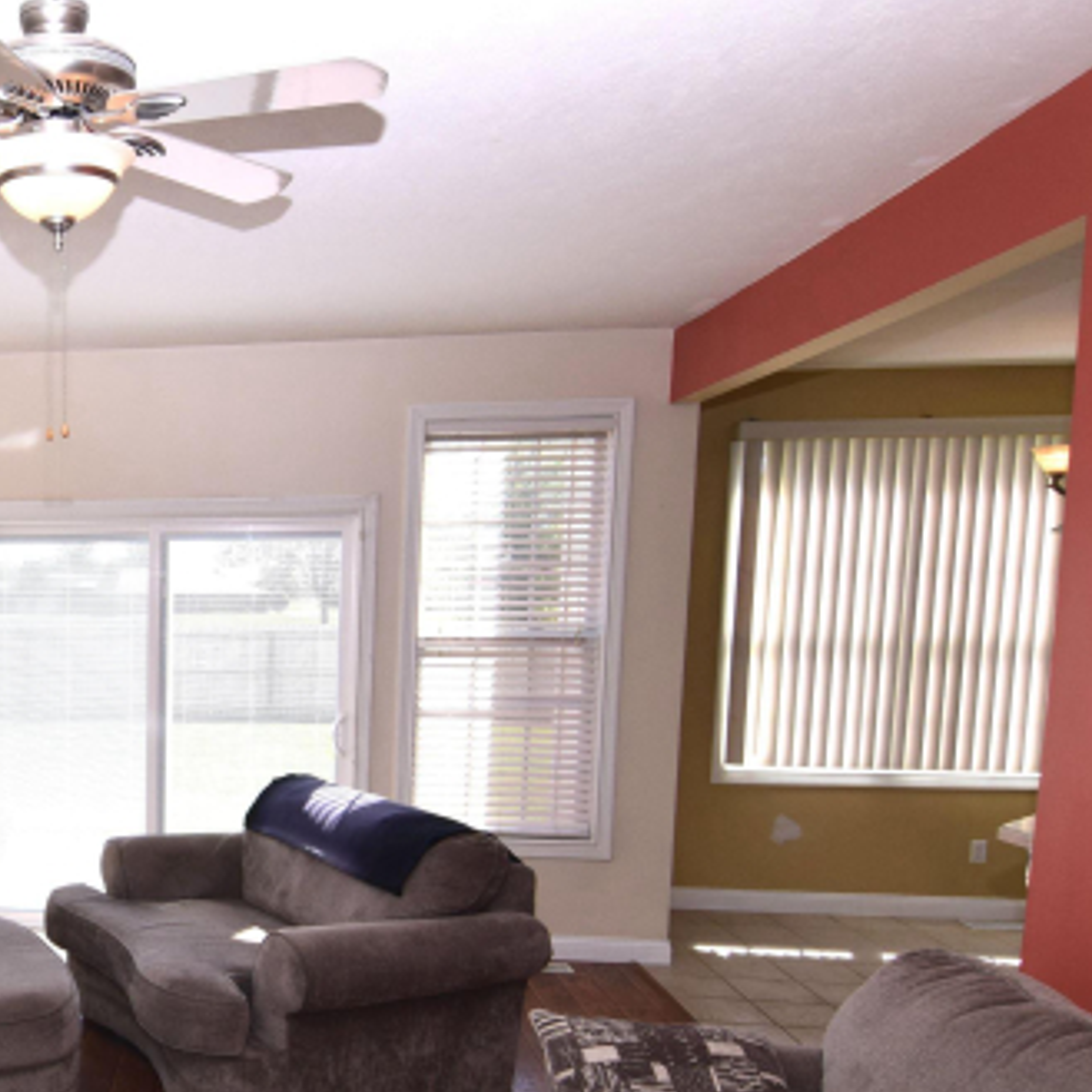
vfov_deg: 50.1
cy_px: 737
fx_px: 1141
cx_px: 23
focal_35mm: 32
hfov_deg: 44.3
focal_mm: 11
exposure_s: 1/200
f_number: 10
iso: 400
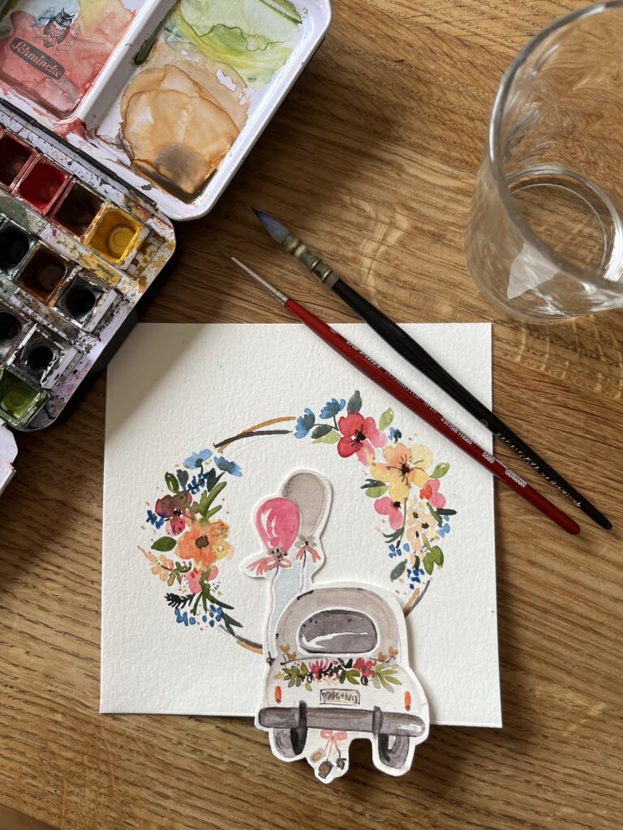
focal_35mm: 26
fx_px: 624
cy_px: 415
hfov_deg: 53.1
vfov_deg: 67.3
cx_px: 312
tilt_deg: -86.8
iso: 64
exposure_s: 1/122
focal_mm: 5.1
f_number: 1.6
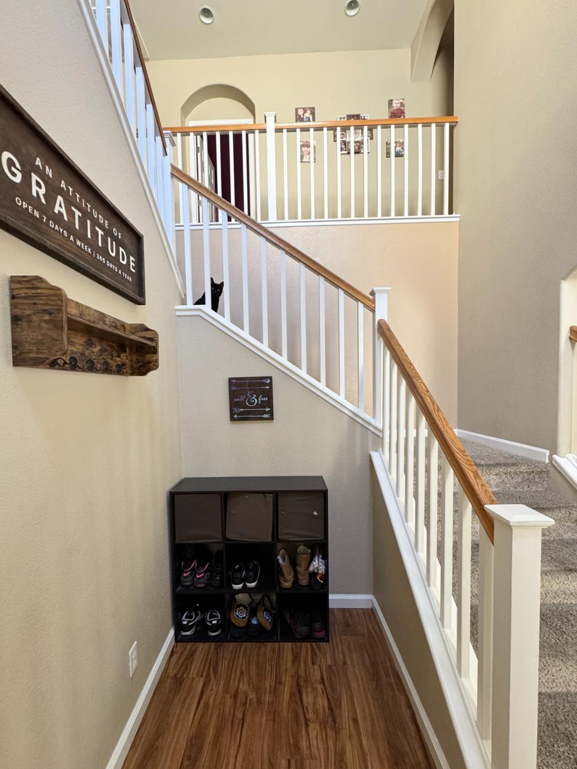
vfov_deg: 98.1
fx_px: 333
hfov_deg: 81.7
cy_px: 405
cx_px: 276
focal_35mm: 15
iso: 320
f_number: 2.2
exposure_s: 1/60
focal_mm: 2.22
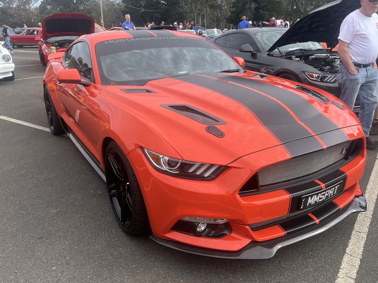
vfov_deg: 48.2
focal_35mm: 29
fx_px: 317
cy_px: 141
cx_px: 197
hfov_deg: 61.7
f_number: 1.6
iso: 50
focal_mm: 5.1
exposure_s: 1/1441
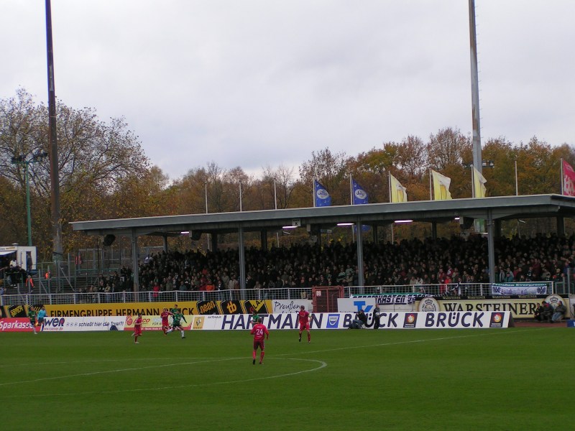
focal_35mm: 108
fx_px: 1794
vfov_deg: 13.7
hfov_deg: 18.2
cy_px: 216
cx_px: 288
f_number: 3.5
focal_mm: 16.6
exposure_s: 1/160
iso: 50
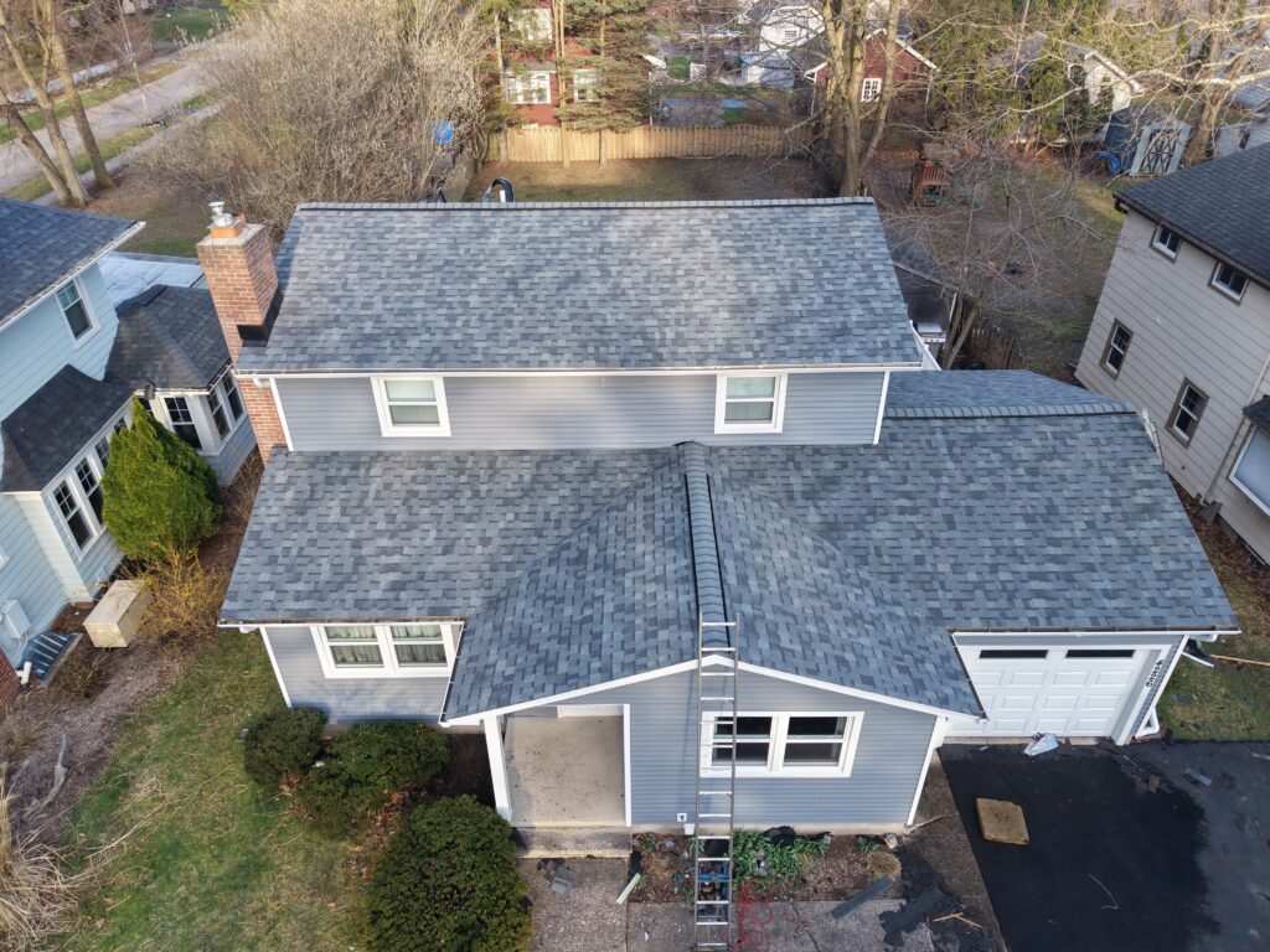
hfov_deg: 73.9
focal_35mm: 23
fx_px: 844
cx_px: 635
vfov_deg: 58.9
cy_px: 476
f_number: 1.8
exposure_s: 1/250
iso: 100
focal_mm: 8.67
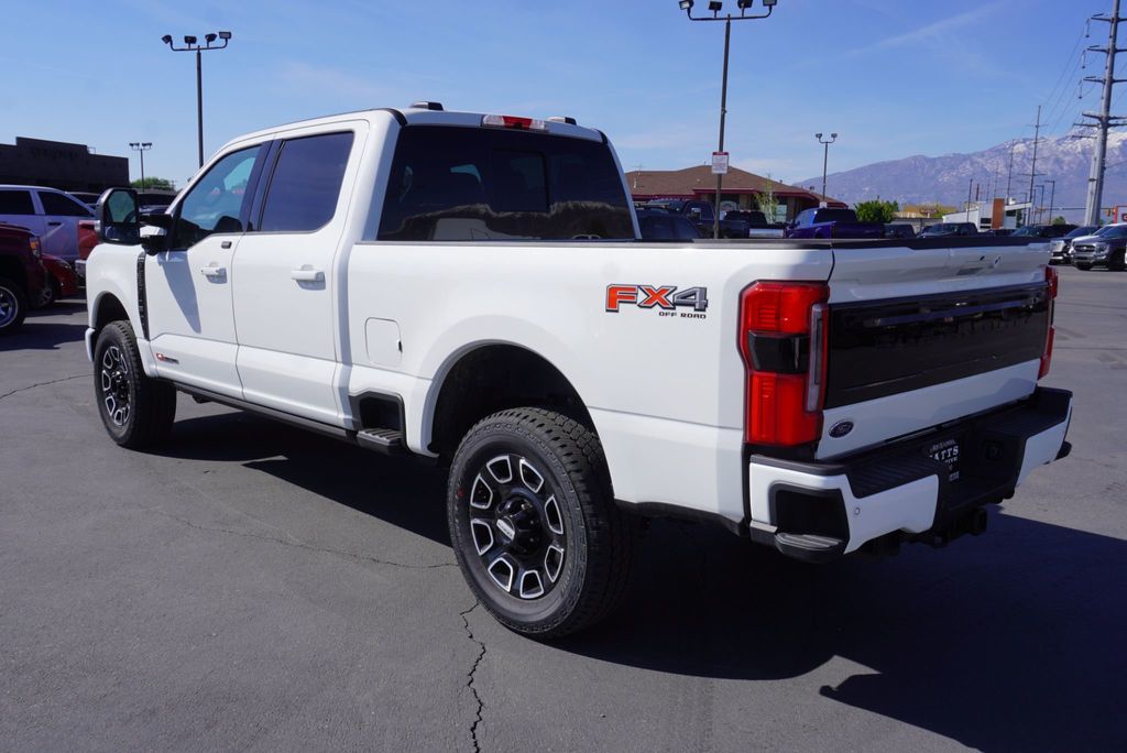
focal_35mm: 30
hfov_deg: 61.9
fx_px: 940
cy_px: 376
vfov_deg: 43.7
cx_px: 564
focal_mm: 20
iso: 100
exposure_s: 1/200
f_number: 10
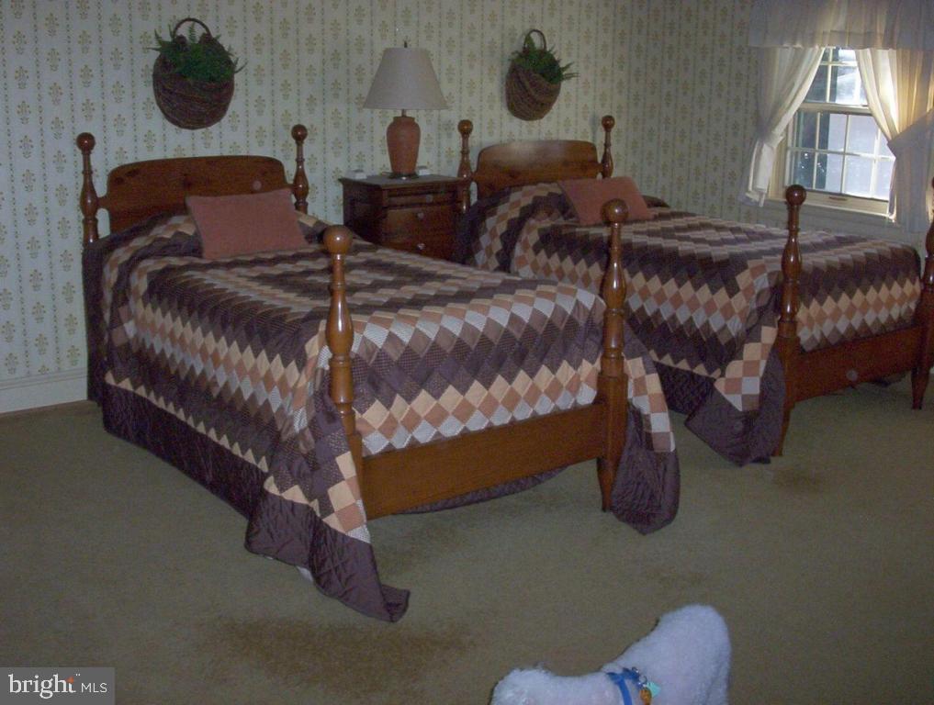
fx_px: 1055
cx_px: 467
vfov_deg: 37.0
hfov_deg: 47.8
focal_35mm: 39
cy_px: 352
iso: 140
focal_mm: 6
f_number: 4.5
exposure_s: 1/30
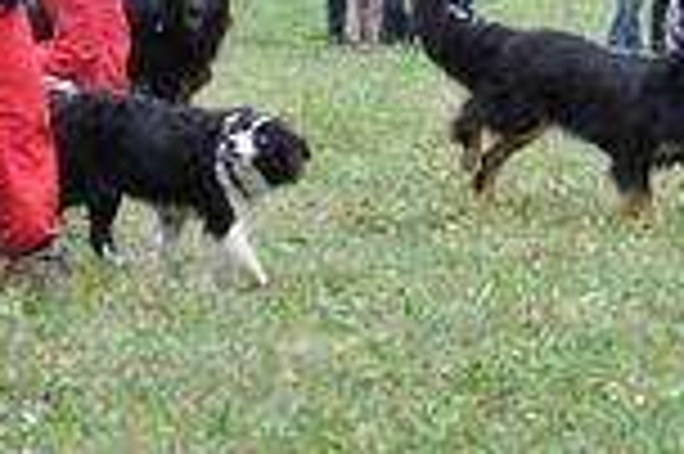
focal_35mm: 305
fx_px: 5789
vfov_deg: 4.5
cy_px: -88
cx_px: 590
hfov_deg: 6.8
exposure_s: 1/320
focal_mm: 62
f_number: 6.3
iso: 800
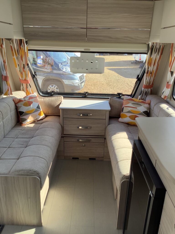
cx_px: 88
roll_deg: -1.0
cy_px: 117
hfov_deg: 45.4
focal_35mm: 31
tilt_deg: -20.1
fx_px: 209
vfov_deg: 58.4
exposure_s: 1/117
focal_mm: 3.3
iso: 25
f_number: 2.4
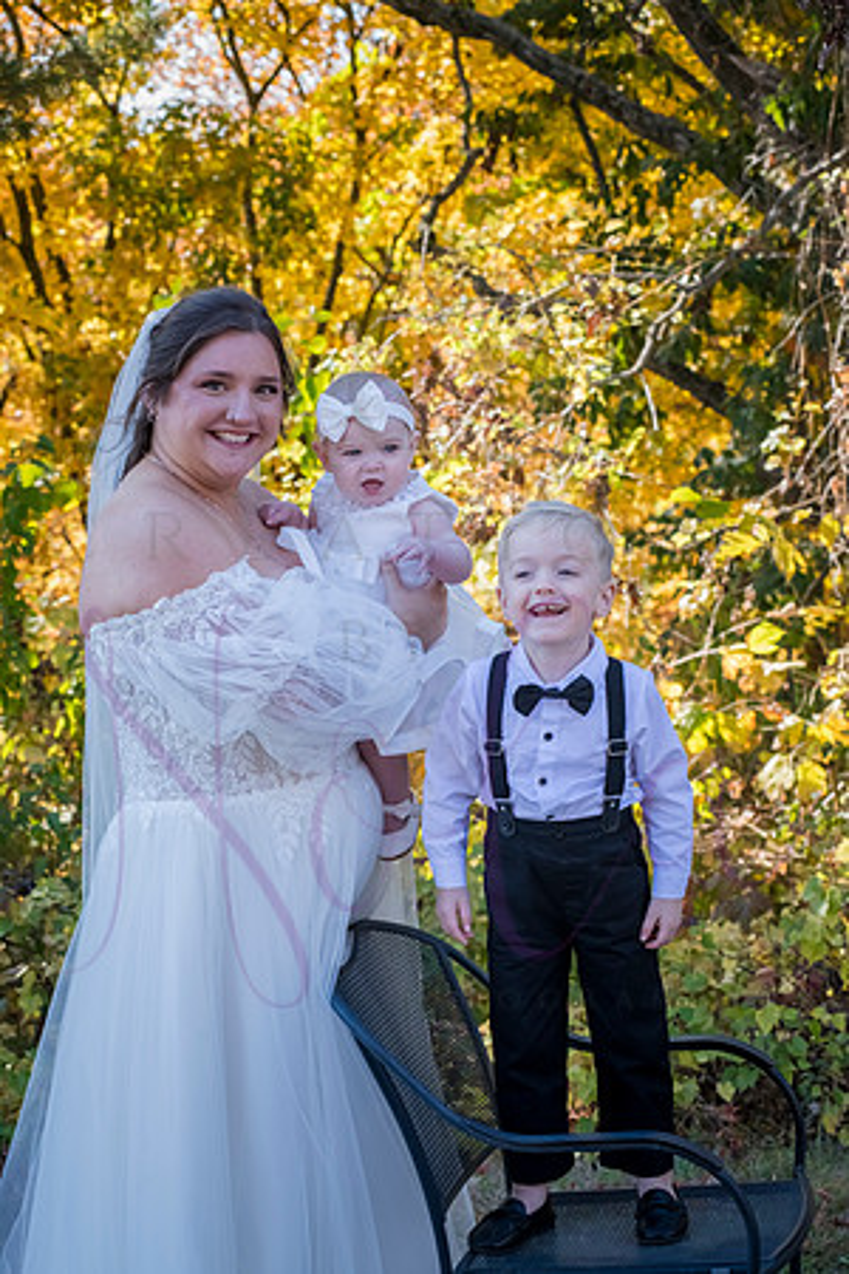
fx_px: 2830
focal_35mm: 80
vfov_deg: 25.4
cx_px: 424
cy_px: 637
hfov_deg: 17.1
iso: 800
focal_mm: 80
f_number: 9
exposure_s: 1/320
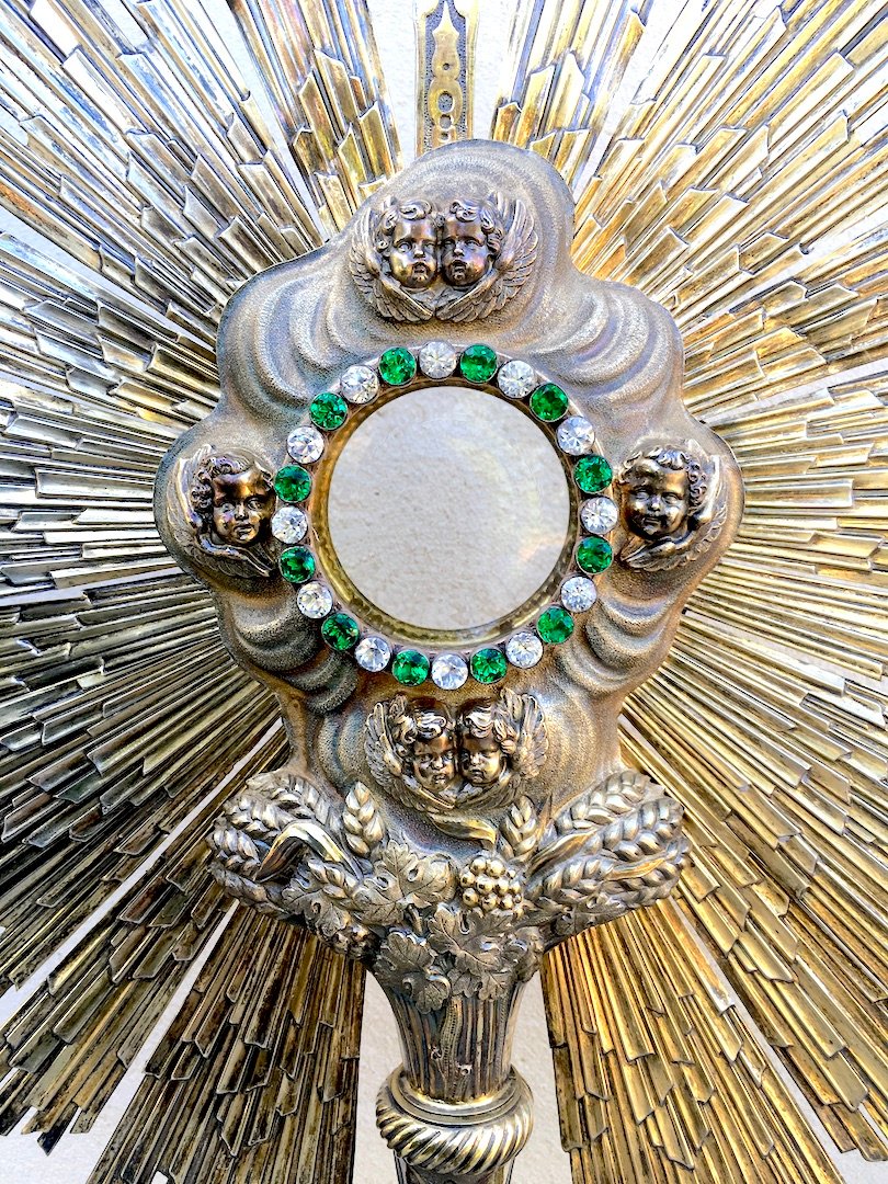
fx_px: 992
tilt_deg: -6.8
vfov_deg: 61.7
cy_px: 592
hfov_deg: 48.2
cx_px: 444
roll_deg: -2.3
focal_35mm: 29
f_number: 2.2
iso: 25
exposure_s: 1/100
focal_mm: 4.15
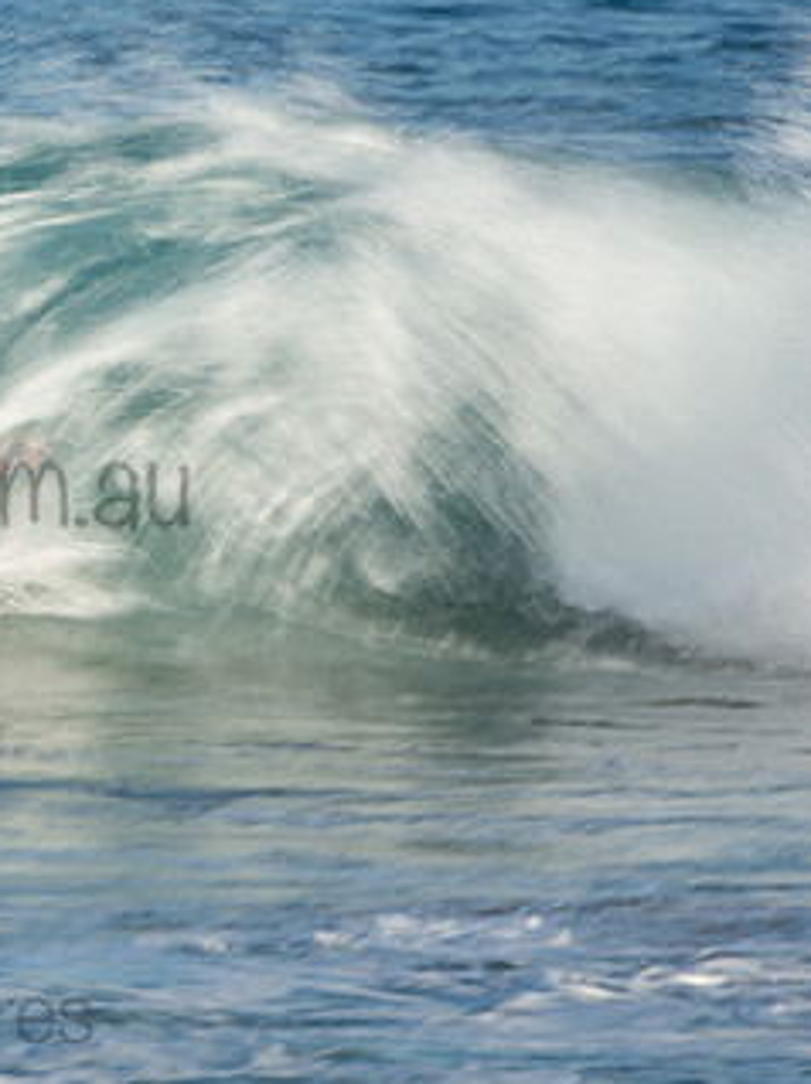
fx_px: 32938
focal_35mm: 1053
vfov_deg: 1.9
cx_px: -170
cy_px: 448
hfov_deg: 1.4
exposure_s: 1/20
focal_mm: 400
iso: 100
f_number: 25
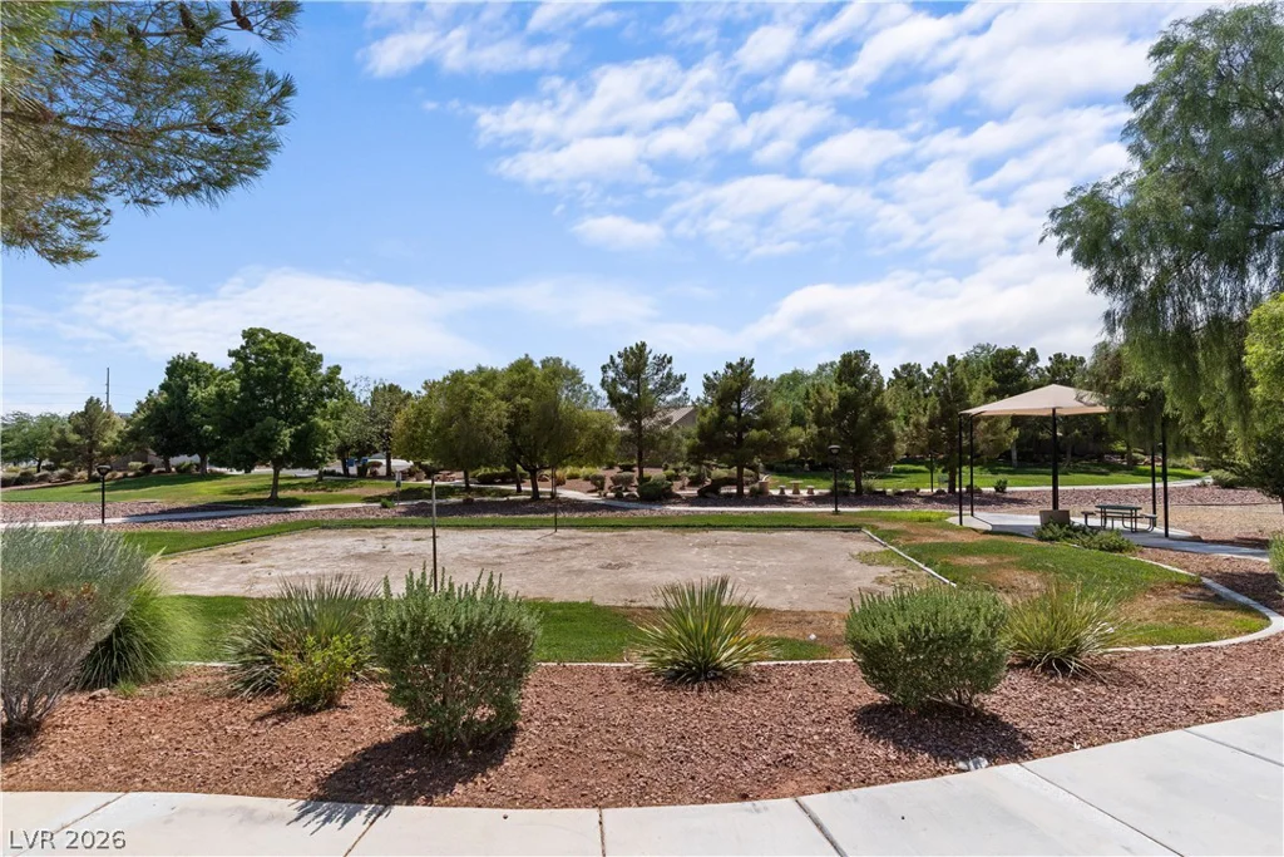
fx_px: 606
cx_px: 642
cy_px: 428
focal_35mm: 17
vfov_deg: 70.5
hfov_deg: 93.3
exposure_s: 1/5000
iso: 1000
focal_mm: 17
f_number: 7.1
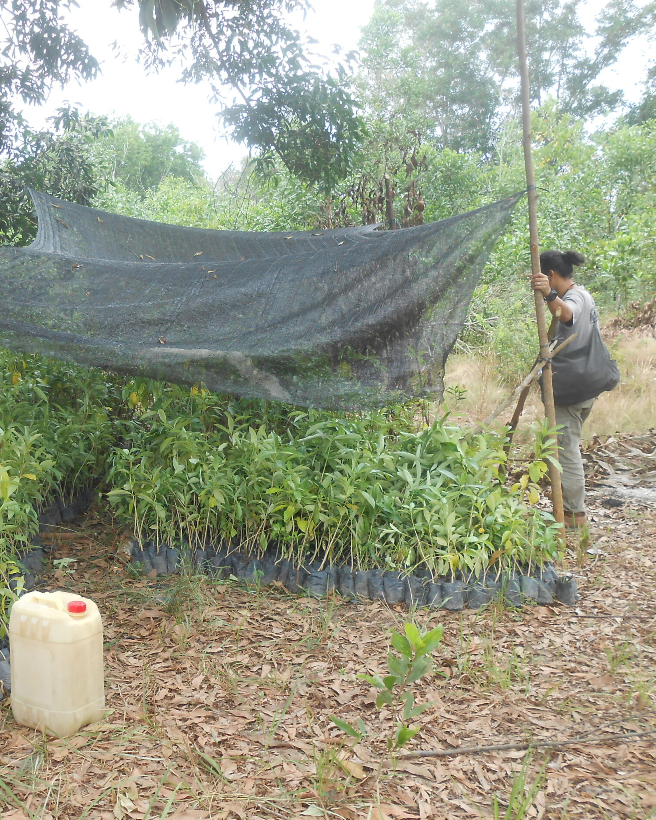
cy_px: 410
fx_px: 971
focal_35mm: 40
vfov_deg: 45.8
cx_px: 143
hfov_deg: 36.2
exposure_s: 1/125
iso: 80
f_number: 3.8
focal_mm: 5.3
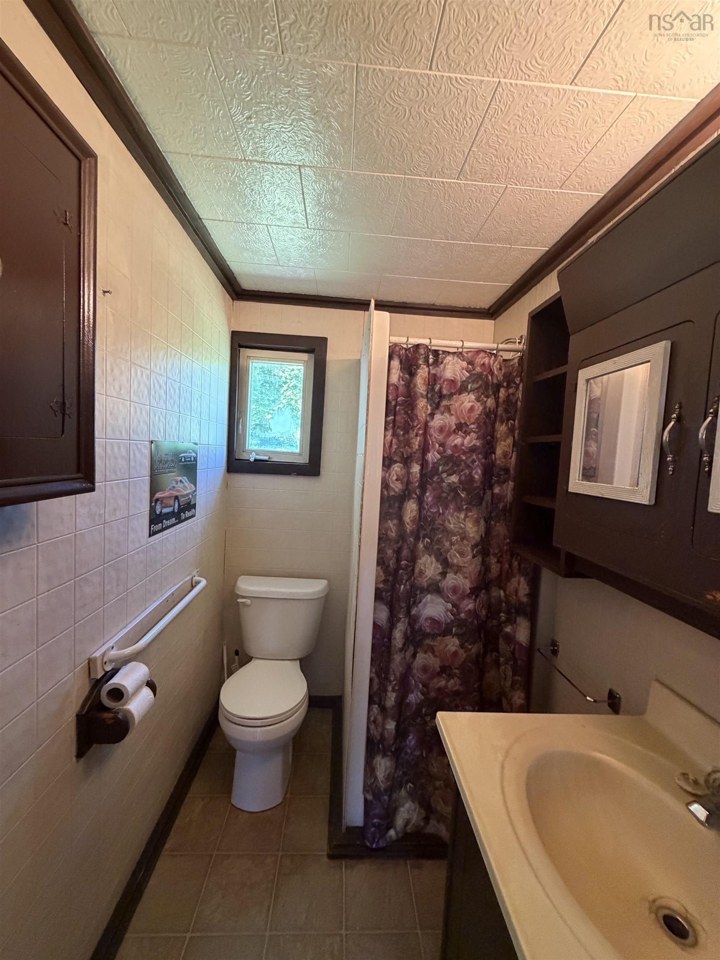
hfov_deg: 85.7
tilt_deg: -2.9
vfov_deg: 102.1
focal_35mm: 14
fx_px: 388
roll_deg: -3.2
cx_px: 360
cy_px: 480
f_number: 2.2
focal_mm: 2.22
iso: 500
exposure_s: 1/60
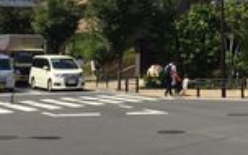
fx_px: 574
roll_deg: -0.6
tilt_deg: +14.1
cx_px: 210
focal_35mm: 85
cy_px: -84
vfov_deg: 14.3
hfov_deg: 23.9
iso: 32
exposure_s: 1/2326
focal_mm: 4.15
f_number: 2.2
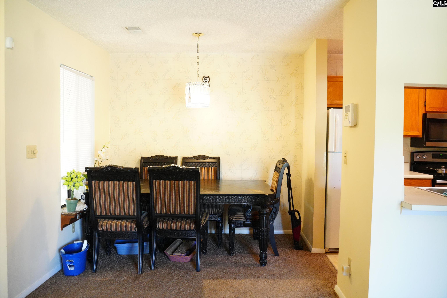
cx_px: 224
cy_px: 149
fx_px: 372
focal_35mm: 30
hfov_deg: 61.9
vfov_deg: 43.6
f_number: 3.5
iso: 6400
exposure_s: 1/320
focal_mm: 30
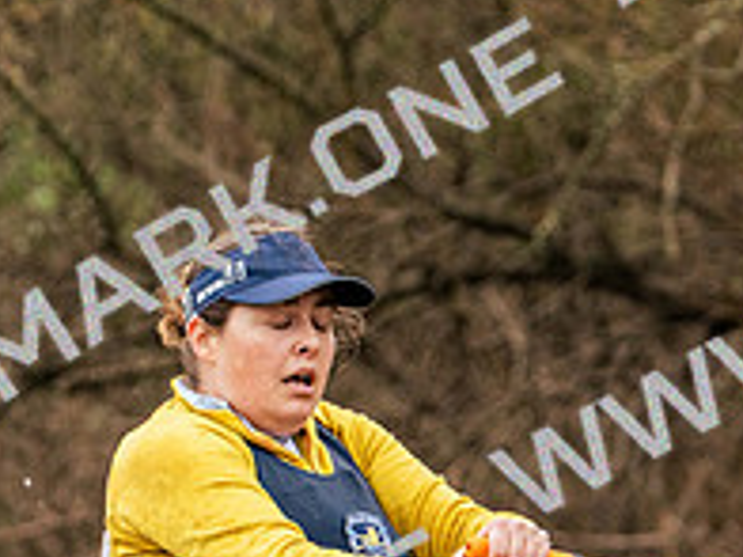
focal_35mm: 1124
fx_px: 24126
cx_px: 959
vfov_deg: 1.3
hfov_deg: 1.8
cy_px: 525
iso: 2500
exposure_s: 1/2000
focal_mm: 394
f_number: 6.3
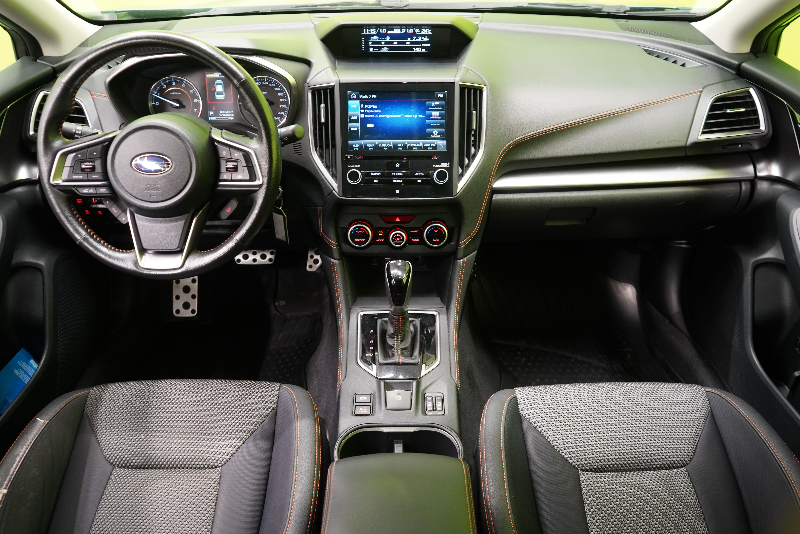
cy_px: 267
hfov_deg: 65.5
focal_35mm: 28
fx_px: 622
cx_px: 400
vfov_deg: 46.4
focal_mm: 28
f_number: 5.6
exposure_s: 1/13
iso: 1600
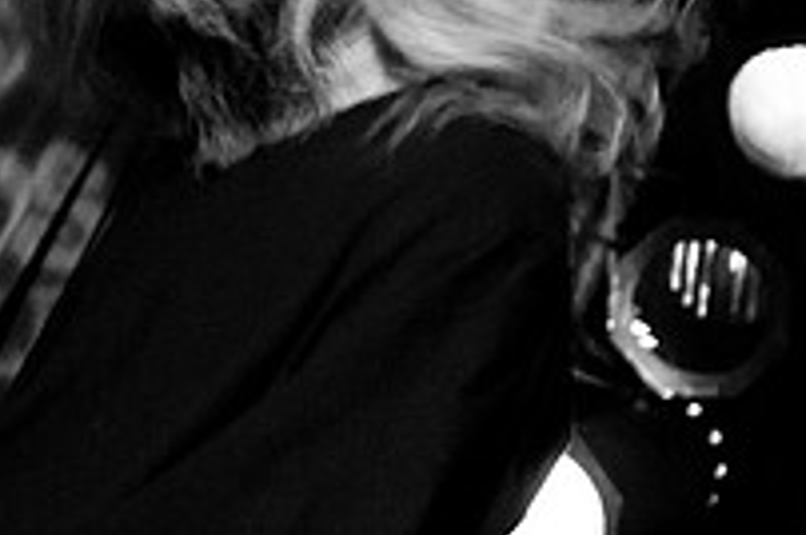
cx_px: -168
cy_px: 138
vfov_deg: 10.6
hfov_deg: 15.3
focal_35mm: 129
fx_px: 2884
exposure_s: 1/100
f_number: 2.8
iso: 1000
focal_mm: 30
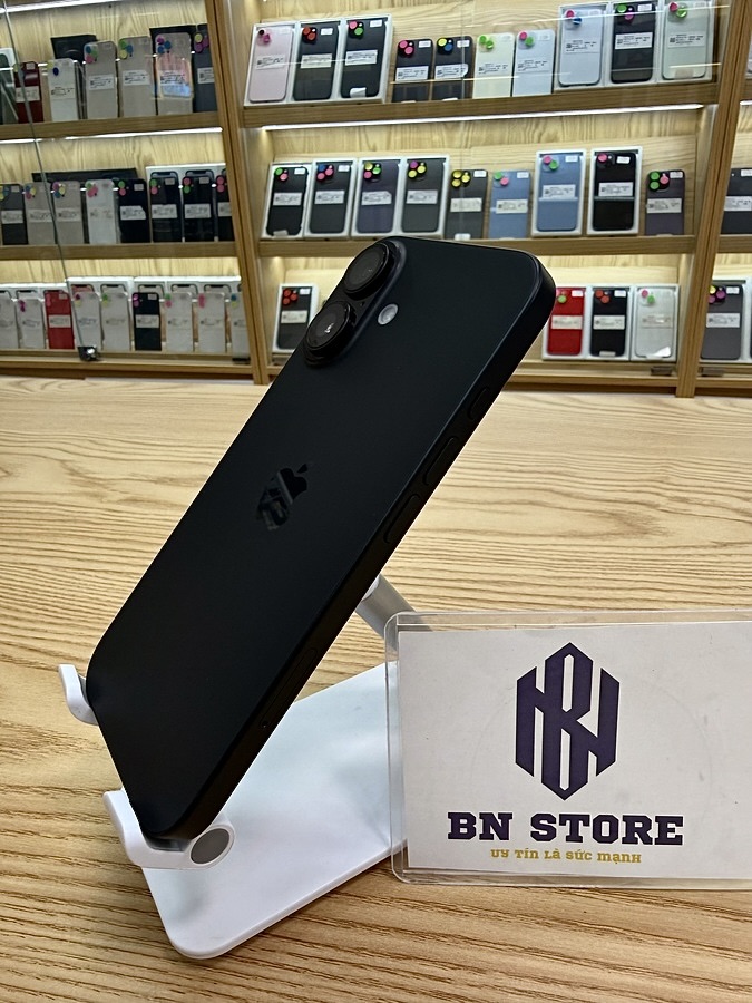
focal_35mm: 24
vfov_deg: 71.6
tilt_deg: -25.6
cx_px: 376
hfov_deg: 56.8
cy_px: 502
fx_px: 695
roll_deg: +1.0
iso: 100
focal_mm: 2.22
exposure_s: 1/120
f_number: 2.2
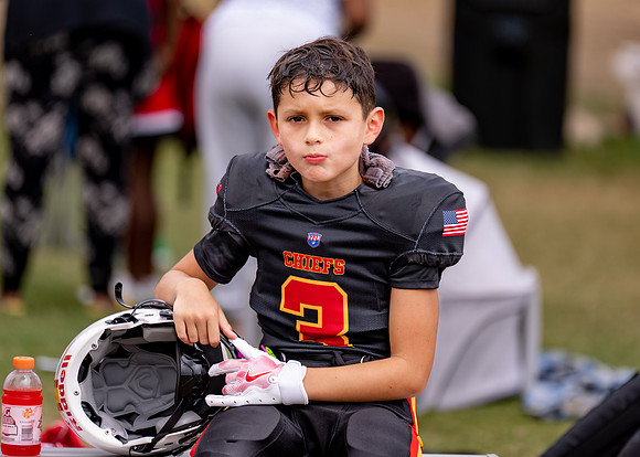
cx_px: 311
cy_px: 202
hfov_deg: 8.5
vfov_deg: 6.1
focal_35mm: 238
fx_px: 4321
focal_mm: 200
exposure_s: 1/1600
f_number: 2.8
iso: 100
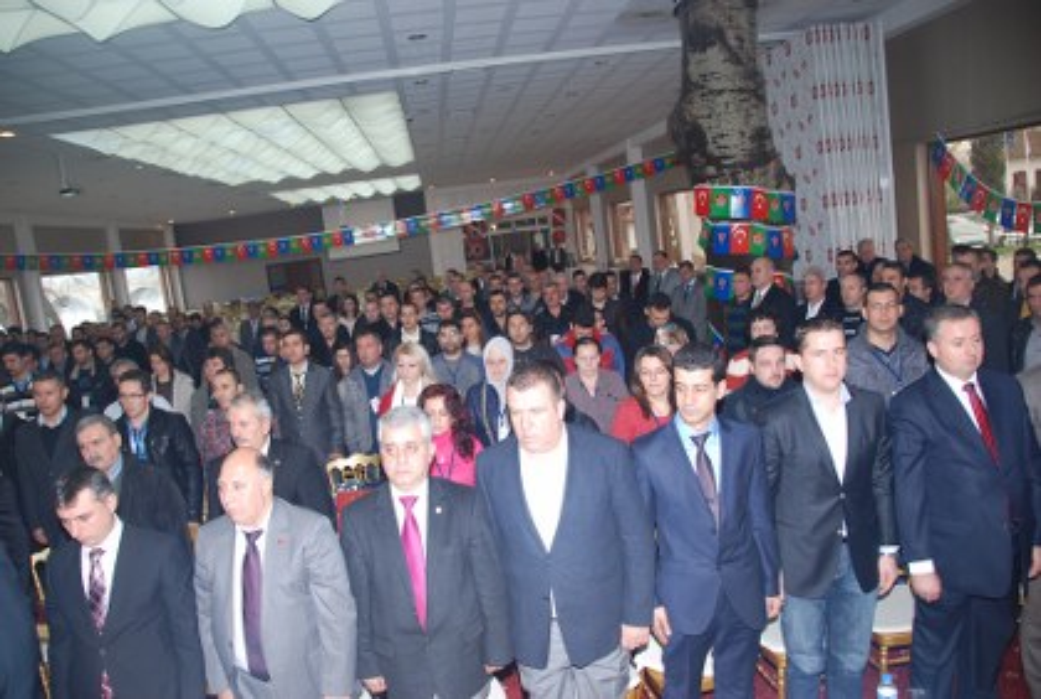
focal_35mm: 27
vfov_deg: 48.1
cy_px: 350
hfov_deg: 67.3
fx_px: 782
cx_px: 520
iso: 200
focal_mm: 18
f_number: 4
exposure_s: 1/60
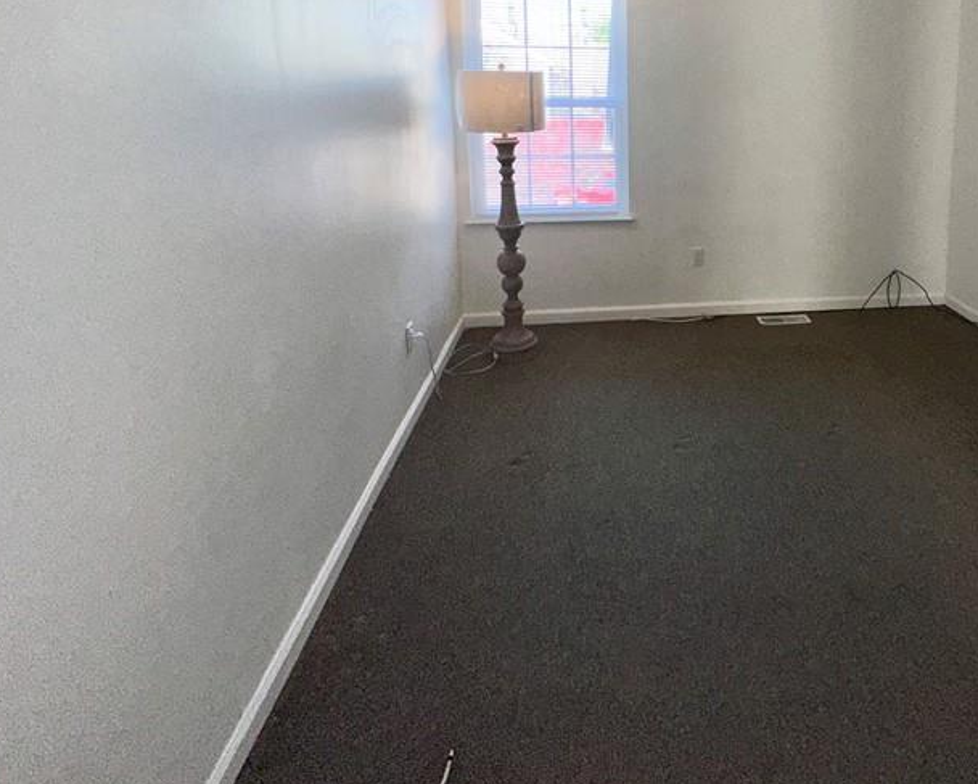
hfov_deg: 68.2
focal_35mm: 23
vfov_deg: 57.1
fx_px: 666
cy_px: 174
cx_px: 727
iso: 32
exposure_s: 1/122
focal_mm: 2.22
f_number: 2.2
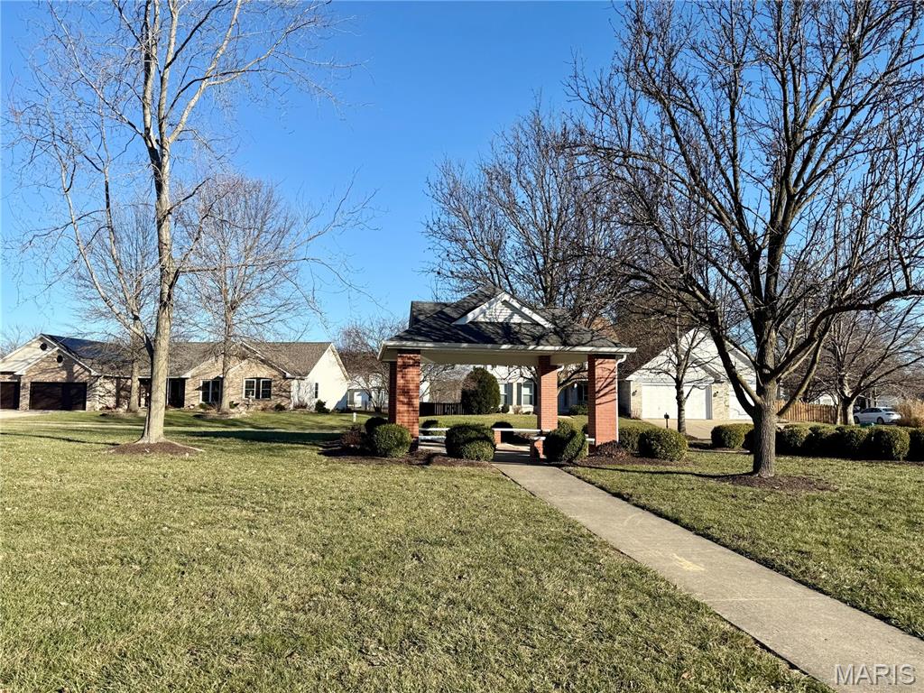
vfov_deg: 56.8
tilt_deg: +3.7
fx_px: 641
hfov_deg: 71.6
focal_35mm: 24
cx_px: 462
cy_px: 346
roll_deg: +0.6
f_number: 1.78
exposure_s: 1/3584
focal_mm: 6.76
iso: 80
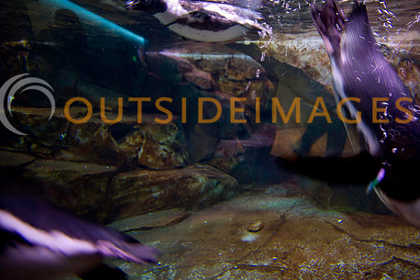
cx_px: 261
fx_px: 222
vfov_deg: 63.6
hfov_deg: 85.3
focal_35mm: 19
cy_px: 105
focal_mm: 15
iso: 2000
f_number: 4
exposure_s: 1/30
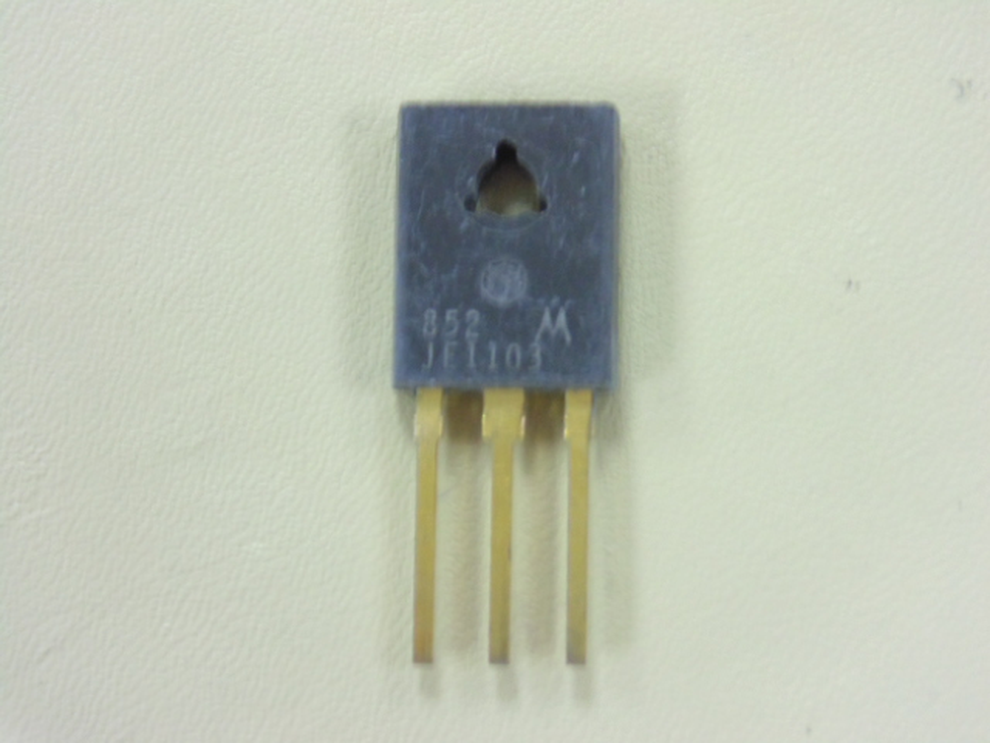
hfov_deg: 16.6
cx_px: 495
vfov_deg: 12.5
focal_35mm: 119
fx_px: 3403
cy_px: 372
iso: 400
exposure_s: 1/20
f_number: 4.8
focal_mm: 21.3
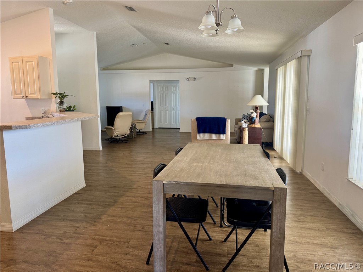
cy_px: 136
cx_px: 182
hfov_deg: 71.6
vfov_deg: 56.8
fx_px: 252
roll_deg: -0.4
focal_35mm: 24
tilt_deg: -7.9
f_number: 1.78
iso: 160
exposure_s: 1/60
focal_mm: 6.76
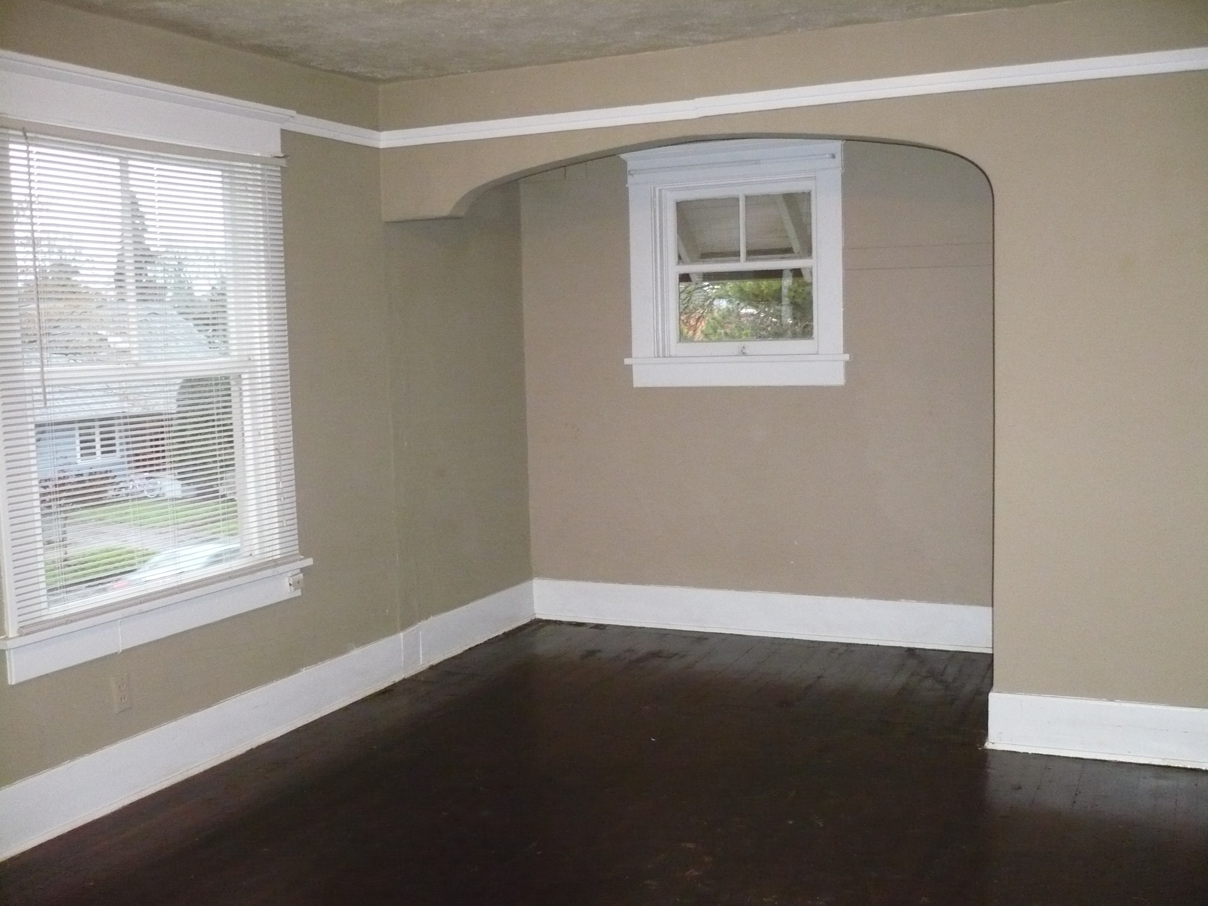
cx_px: 604
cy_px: 453
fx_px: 1221
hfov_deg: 52.6
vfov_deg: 40.7
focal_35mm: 35
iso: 640
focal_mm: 5.8
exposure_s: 1/30
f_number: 2.8
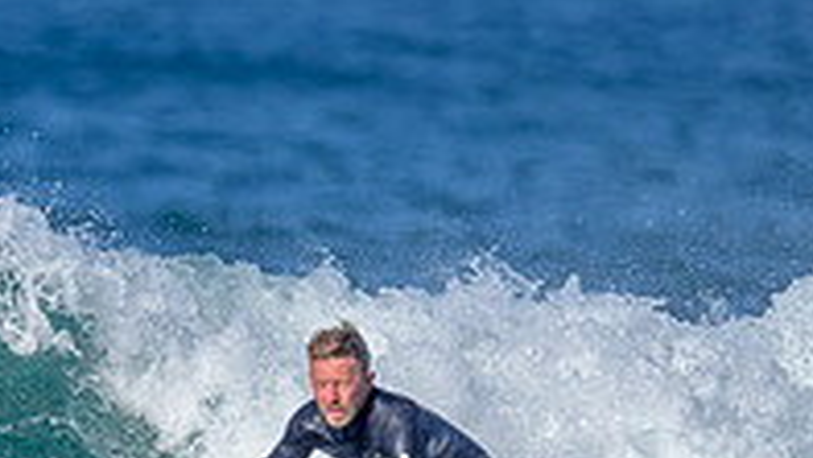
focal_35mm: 2638
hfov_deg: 0.8
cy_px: 625
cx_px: 11
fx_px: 56892
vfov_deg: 0.5
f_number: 6.3
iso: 280
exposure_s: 1/2000
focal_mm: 800
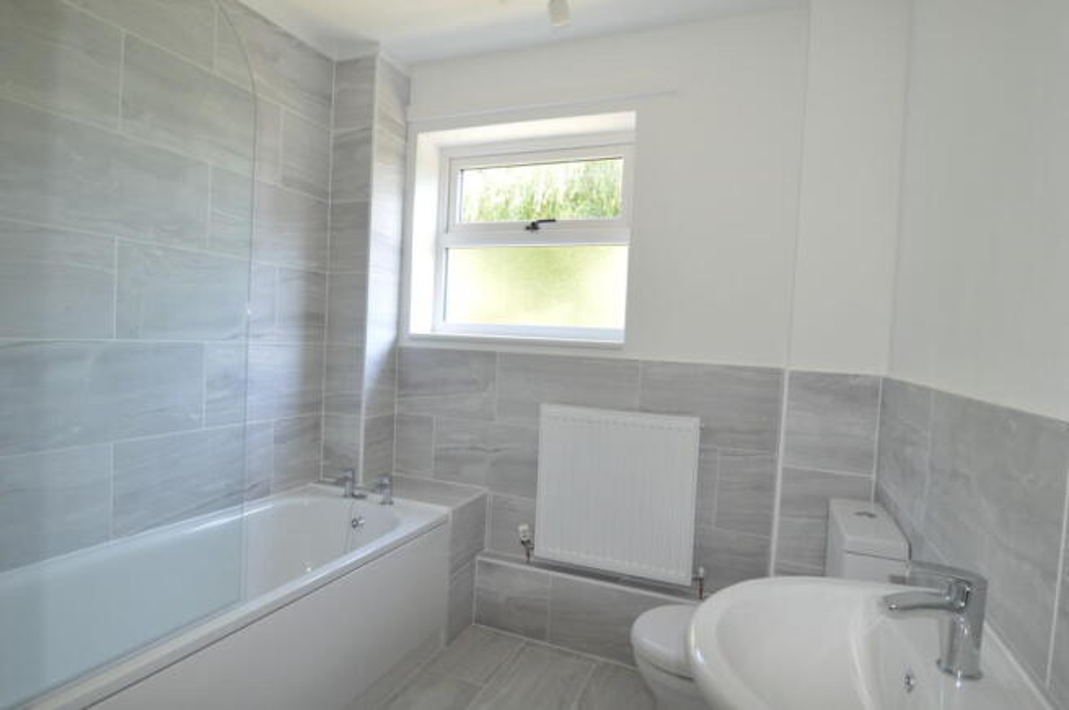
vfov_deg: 67.3
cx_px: 534
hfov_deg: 90.1
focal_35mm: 18
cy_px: 355
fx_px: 534
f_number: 4
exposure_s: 1/60
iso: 400
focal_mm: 12
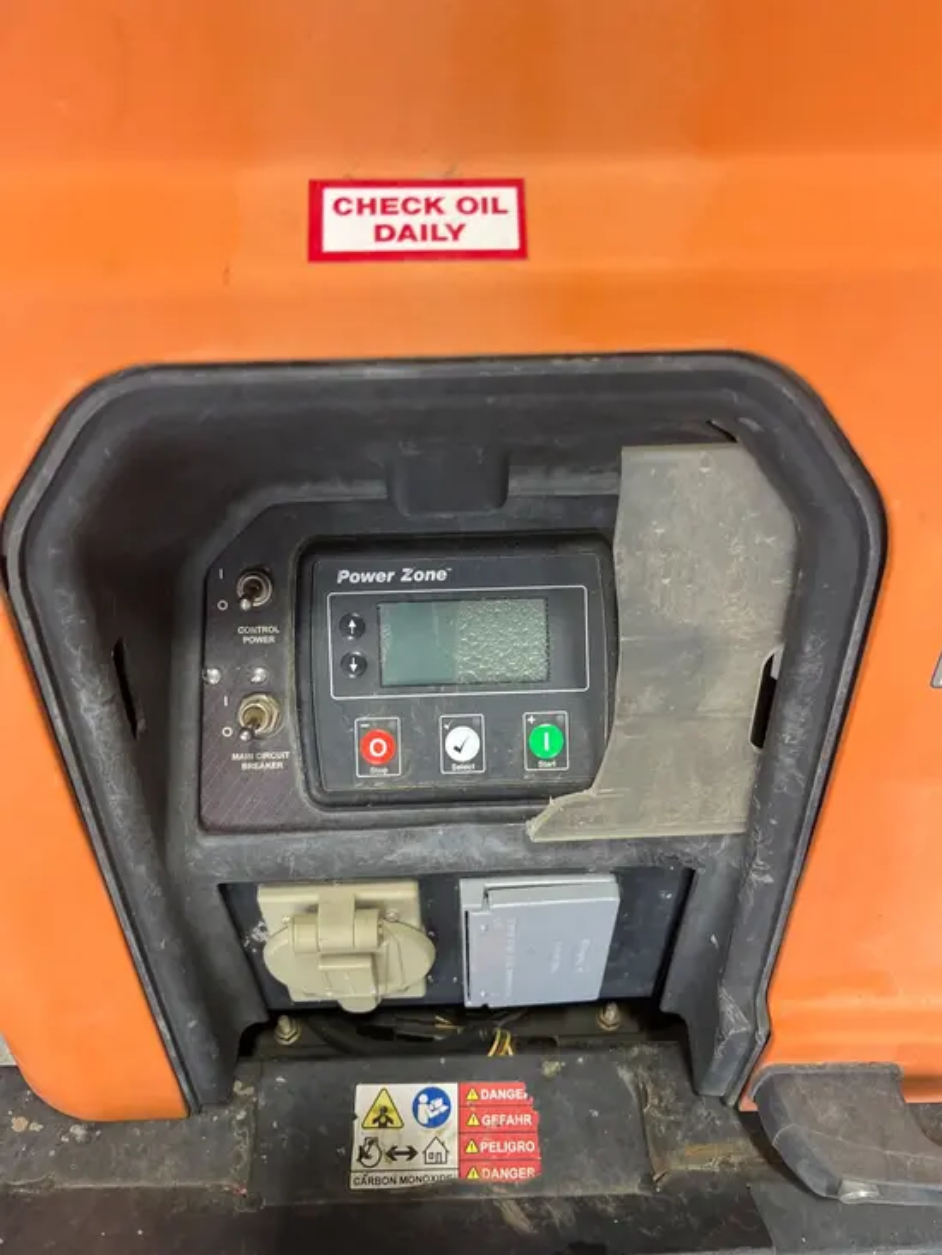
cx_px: 471
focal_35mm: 26
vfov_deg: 67.3
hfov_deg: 53.1
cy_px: 628
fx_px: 943
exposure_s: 1/68
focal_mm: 5.1
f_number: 1.6
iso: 125
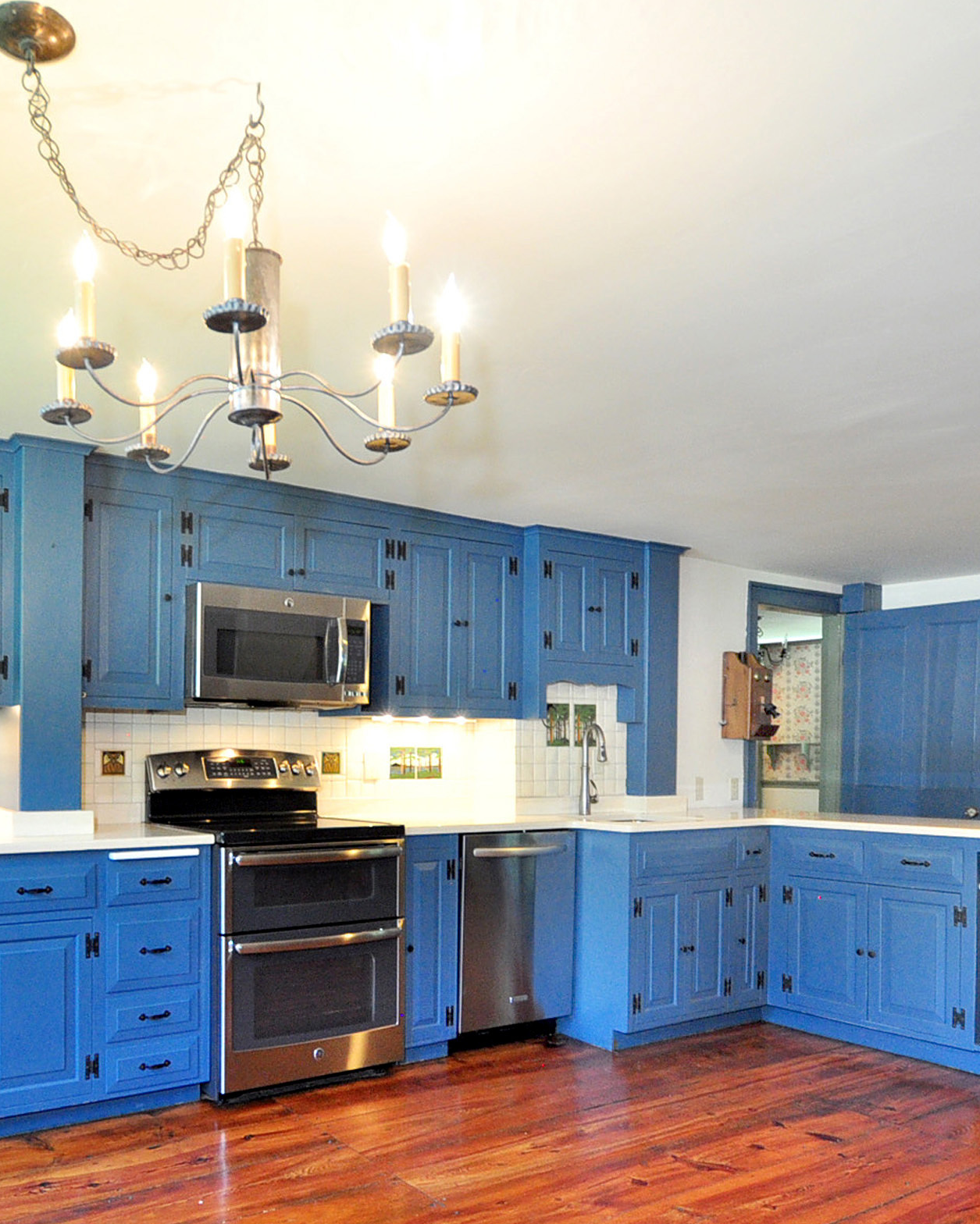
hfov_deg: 52.6
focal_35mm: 26
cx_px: 251
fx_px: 942
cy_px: 745
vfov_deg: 65.3
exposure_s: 1/50
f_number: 4
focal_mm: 10
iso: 800
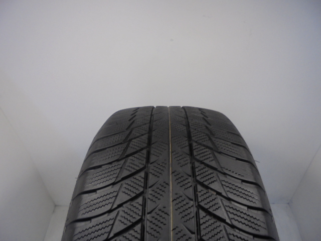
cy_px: 120
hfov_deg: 67.3
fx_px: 241
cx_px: 160
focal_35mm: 26
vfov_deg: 53.1
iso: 100
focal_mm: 4.6
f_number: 3.5
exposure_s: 1/40
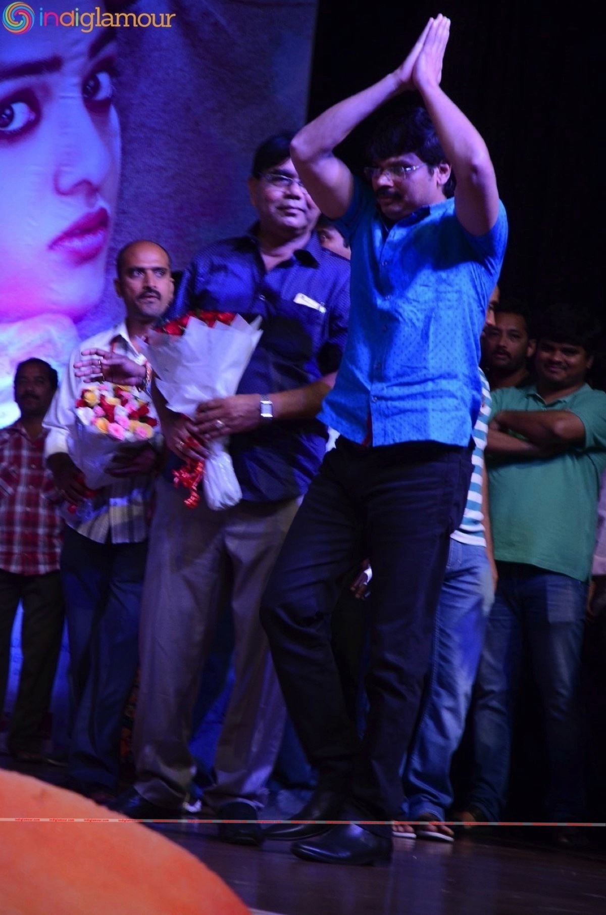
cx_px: 303
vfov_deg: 14.9
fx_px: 3499
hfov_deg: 9.9
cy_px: 458
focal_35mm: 138
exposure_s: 1/125
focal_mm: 92
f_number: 5.6
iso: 2500
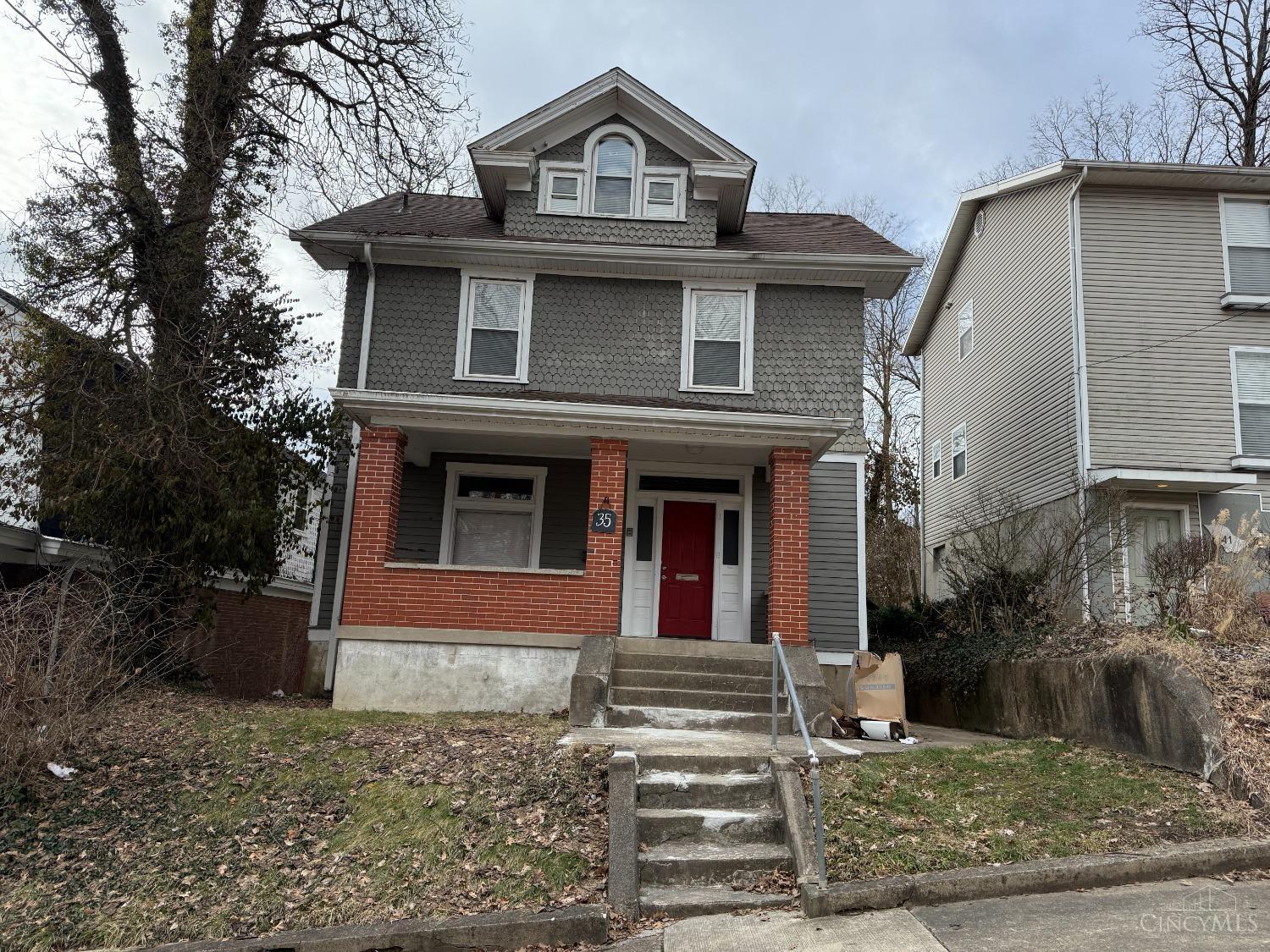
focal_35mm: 24
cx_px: 635
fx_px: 881
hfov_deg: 71.6
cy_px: 476
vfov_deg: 56.8
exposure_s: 1/1901
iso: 100
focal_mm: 6.76
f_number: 1.78
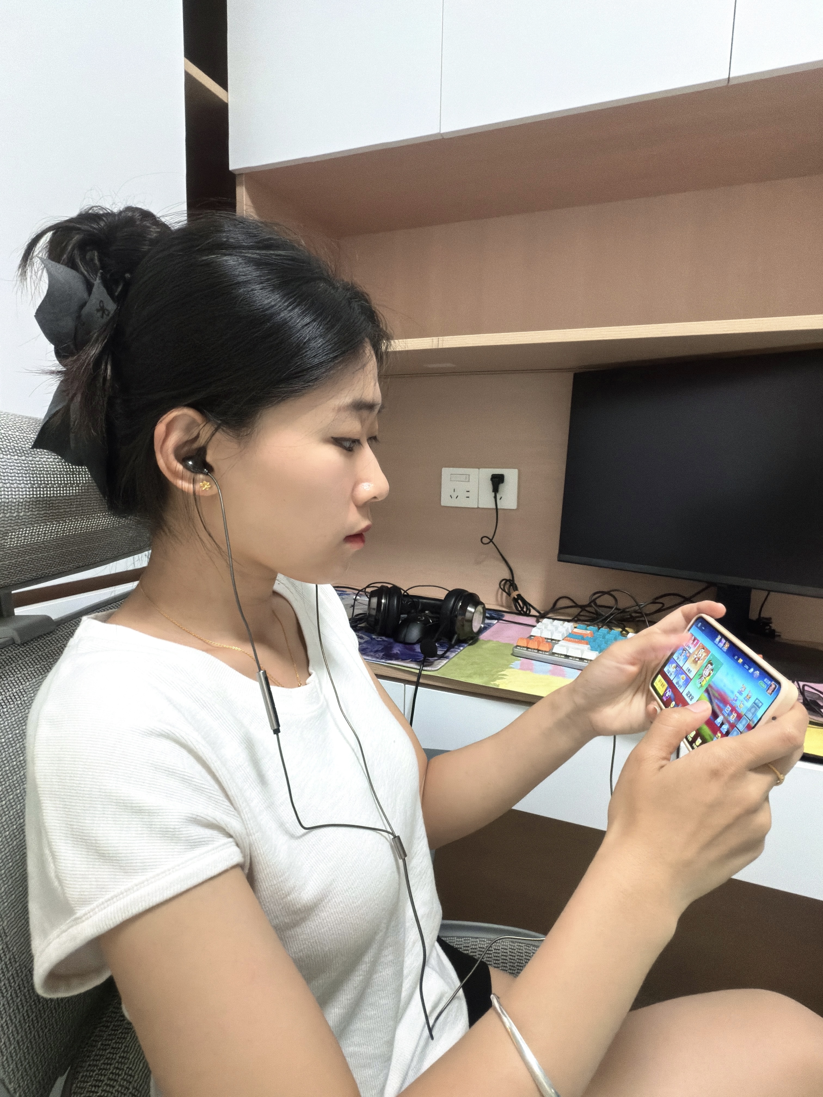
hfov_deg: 66.0
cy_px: 548
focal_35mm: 20
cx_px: 412
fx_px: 634
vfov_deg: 81.7
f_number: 1.9
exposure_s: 1/33
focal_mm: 2.71
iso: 640
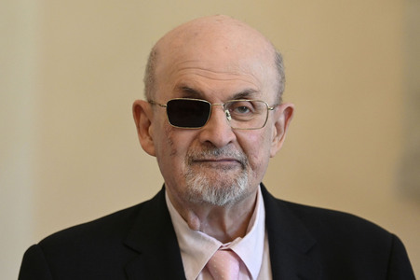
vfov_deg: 8.6
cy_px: 140
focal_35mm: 160
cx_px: 210
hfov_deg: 12.8
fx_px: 1865
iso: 4000
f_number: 2.8
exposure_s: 1/1000
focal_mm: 160
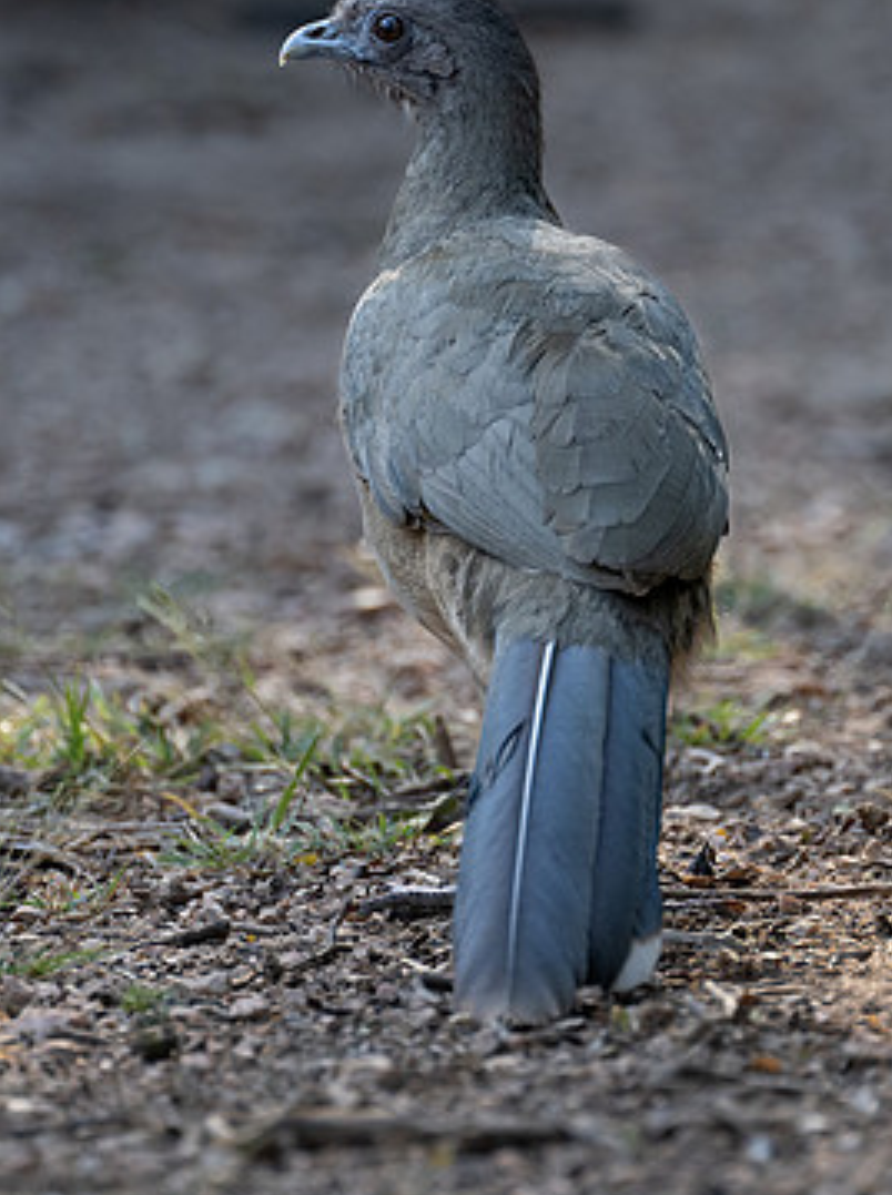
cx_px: 742
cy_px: 465
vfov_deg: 2.3
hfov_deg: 1.7
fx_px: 30291
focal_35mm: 879
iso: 800
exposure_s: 1/400
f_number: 6.3
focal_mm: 400
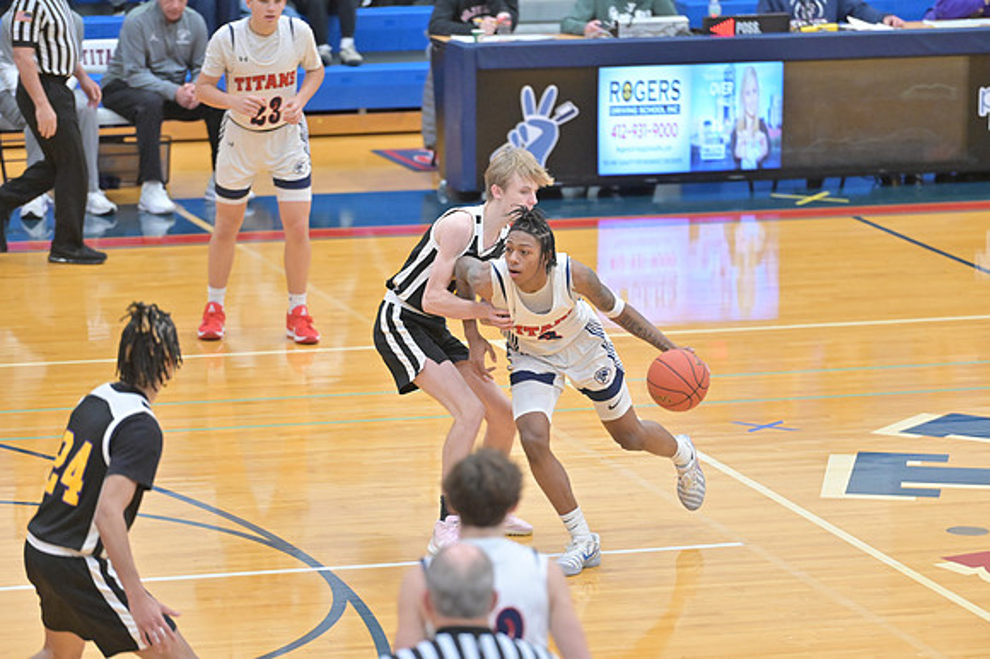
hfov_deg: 10.3
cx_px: 495
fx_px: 5497
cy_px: 330
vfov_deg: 6.9
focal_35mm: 200
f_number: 4
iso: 8000
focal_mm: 200
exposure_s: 1/800
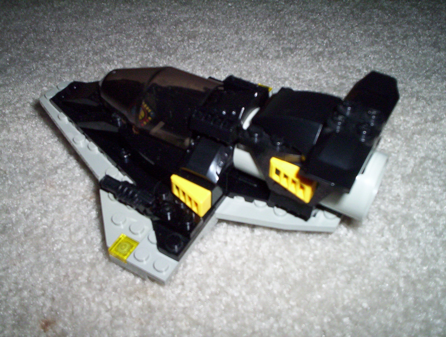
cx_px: 223
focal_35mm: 38
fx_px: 491
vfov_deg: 37.9
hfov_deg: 48.9
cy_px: 168
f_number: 4.5
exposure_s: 1/60
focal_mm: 4.99
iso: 140
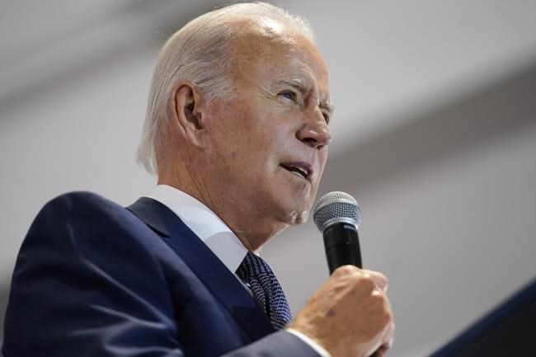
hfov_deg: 10.3
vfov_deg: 6.9
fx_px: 2977
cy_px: 178
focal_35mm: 200
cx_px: 268
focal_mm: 200
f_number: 2.8
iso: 2000
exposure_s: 1/250
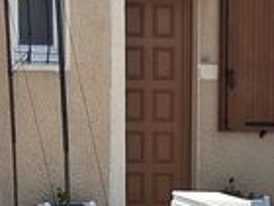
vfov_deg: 7.5
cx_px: 249
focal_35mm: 186
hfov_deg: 10.6
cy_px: 471
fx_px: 1472
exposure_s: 1/333
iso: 25
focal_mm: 3.98
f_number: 1.8
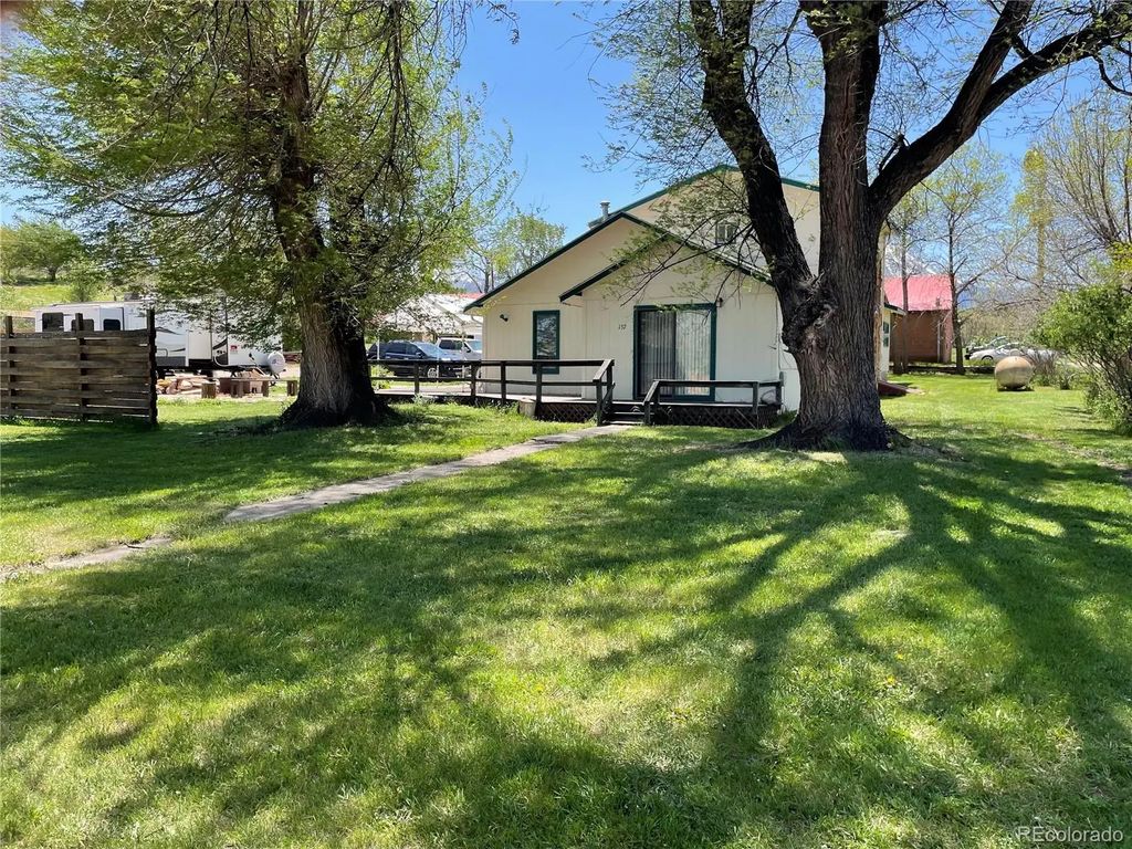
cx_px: 566
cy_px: 424
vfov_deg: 53.1
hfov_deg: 67.3
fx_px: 850
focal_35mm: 26
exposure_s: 1/1082
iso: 32
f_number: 1.6
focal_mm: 4.2
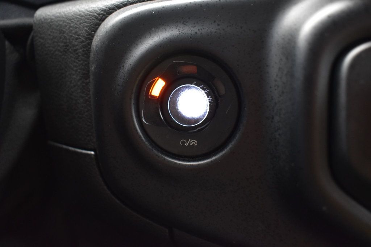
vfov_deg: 34.2
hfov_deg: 49.6
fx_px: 402
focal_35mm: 39
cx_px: 186
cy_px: 124
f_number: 5
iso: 1600
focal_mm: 26
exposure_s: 1/15
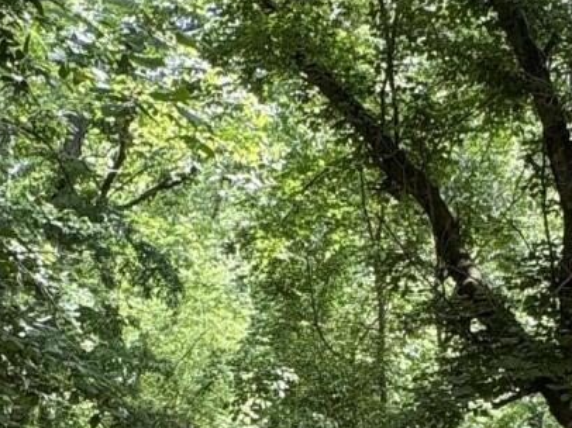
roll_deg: +1.0
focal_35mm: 69
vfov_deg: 18.9
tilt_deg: -11.3
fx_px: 1139
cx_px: 310
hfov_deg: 28.2
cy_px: 634
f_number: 2.2
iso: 40
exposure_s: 1/99
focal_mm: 2.22
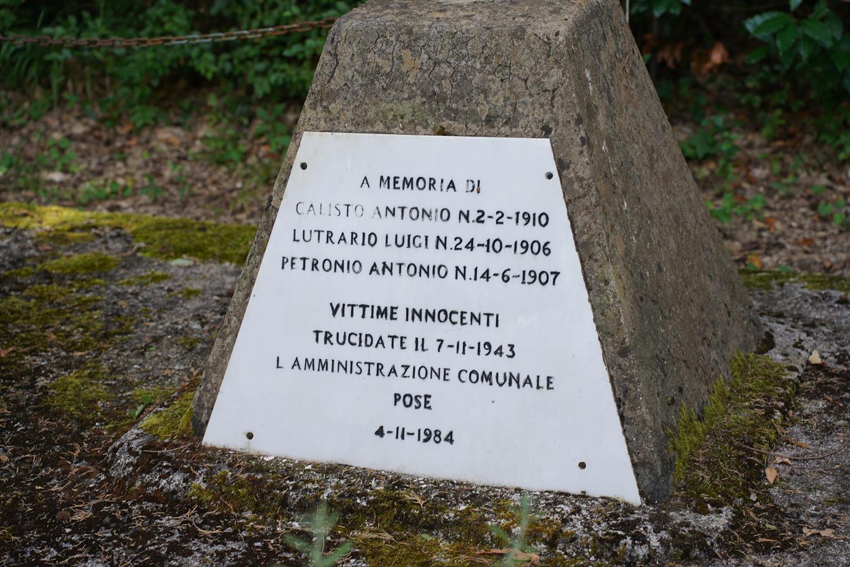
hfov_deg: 27.0
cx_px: 425
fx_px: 1771
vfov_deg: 18.2
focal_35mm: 75
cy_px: 284
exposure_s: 1/100
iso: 100
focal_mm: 75
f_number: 4
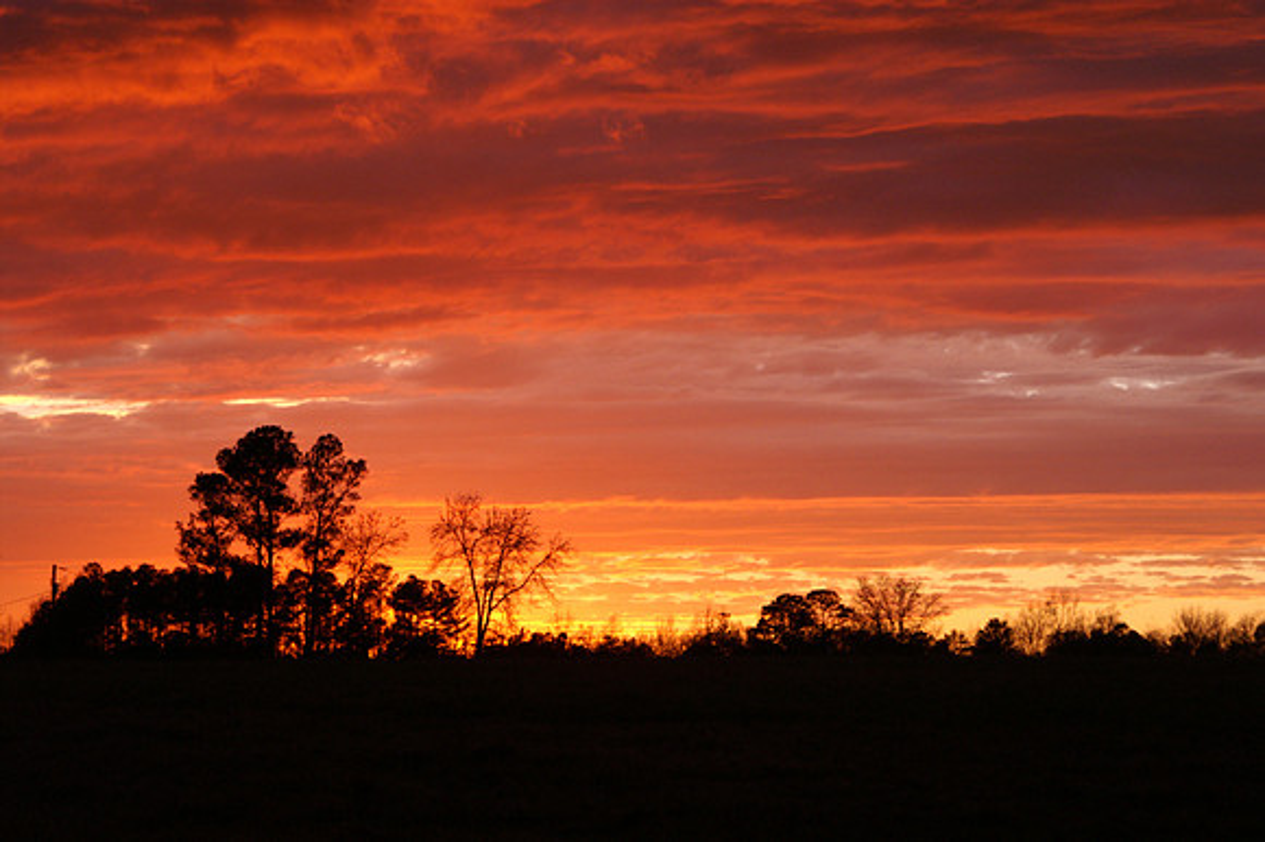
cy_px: 421
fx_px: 3687
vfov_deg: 13.0
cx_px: 632
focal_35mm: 105
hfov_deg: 19.5
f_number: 5.6
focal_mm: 70
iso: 500
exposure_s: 1/160
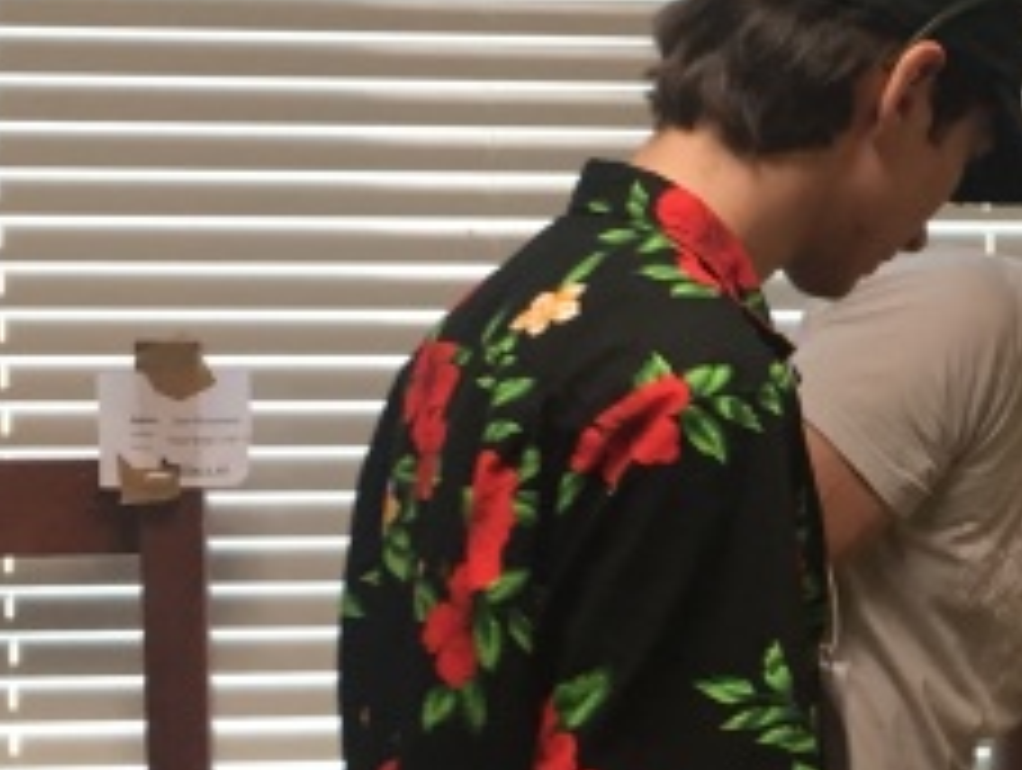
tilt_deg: -3.9
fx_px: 3016
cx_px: 1049
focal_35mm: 102
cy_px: 572
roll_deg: +0.8
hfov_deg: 18.7
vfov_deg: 14.5
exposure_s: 1/30
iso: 80
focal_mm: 4.15
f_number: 2.2
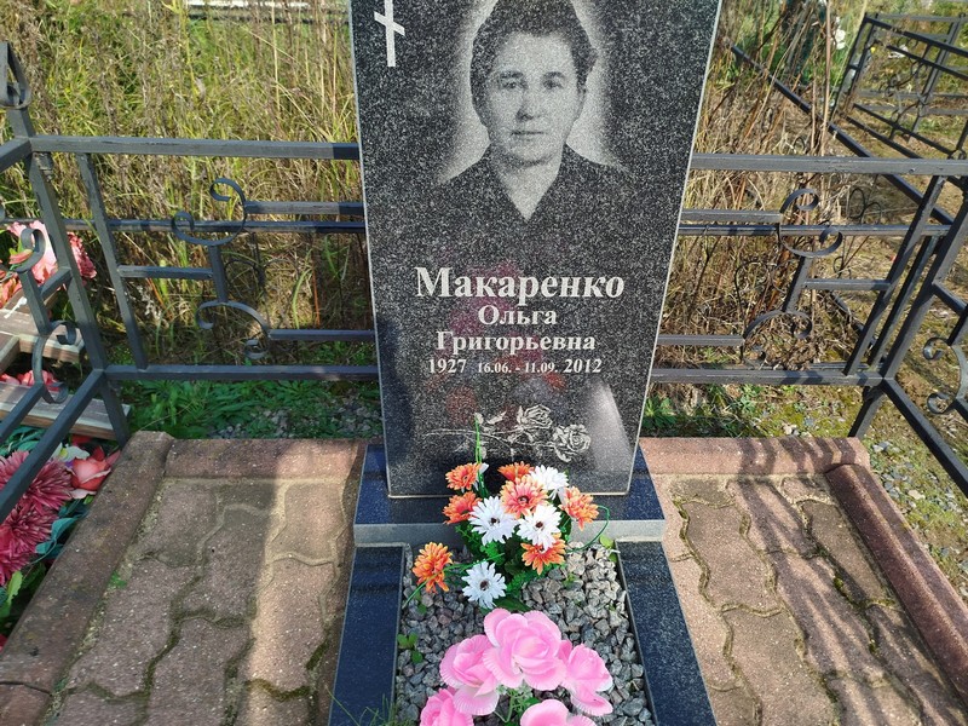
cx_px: 484
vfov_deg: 56.8
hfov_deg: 71.6
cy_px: 363
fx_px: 671
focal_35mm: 24
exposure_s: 1/432
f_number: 1.7
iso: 50
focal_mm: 5.31
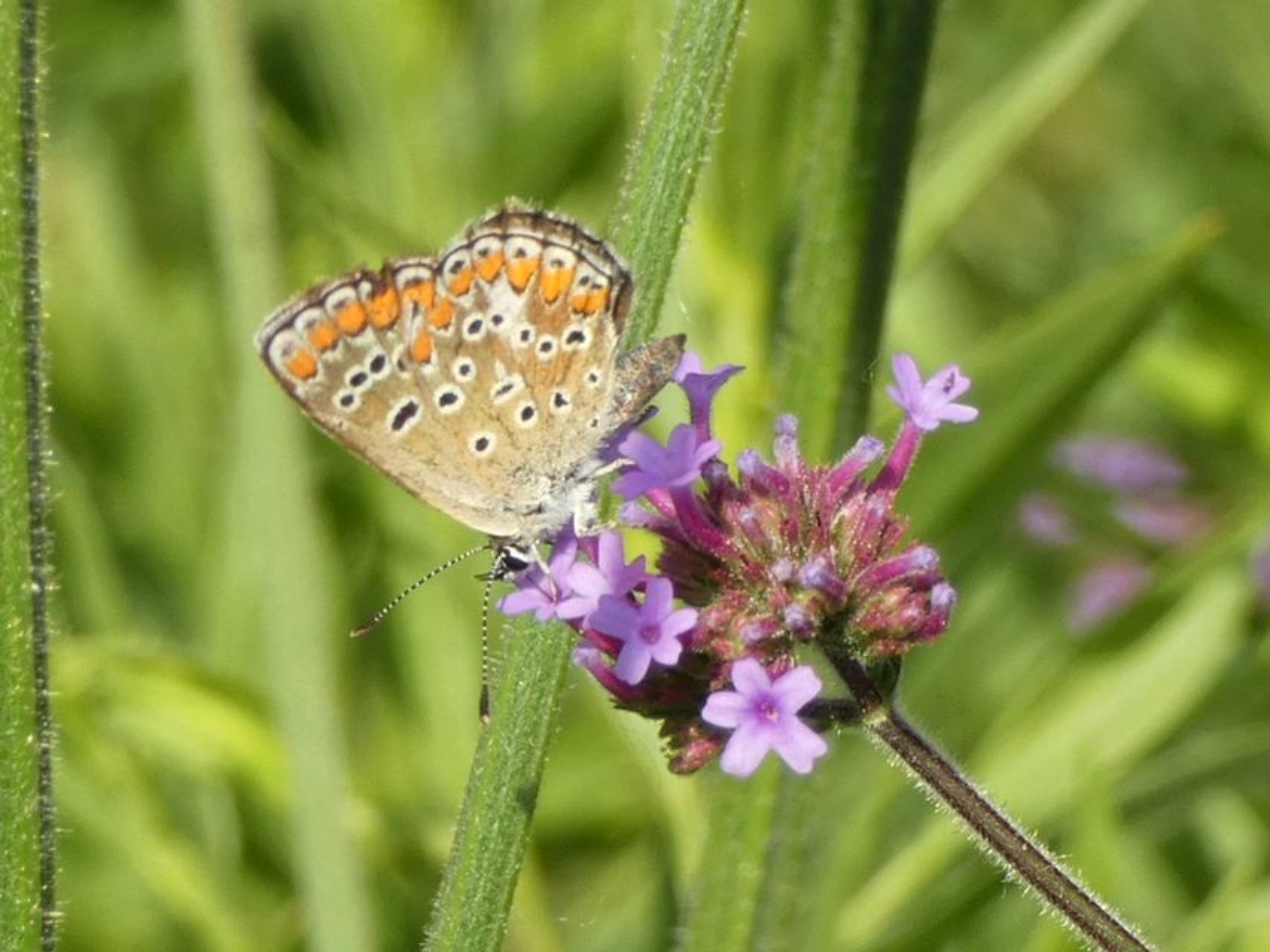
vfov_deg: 7.2
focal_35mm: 205
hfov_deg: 9.7
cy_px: 476
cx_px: 635
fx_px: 7522
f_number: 5.5
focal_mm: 36.8
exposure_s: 1/100
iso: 80
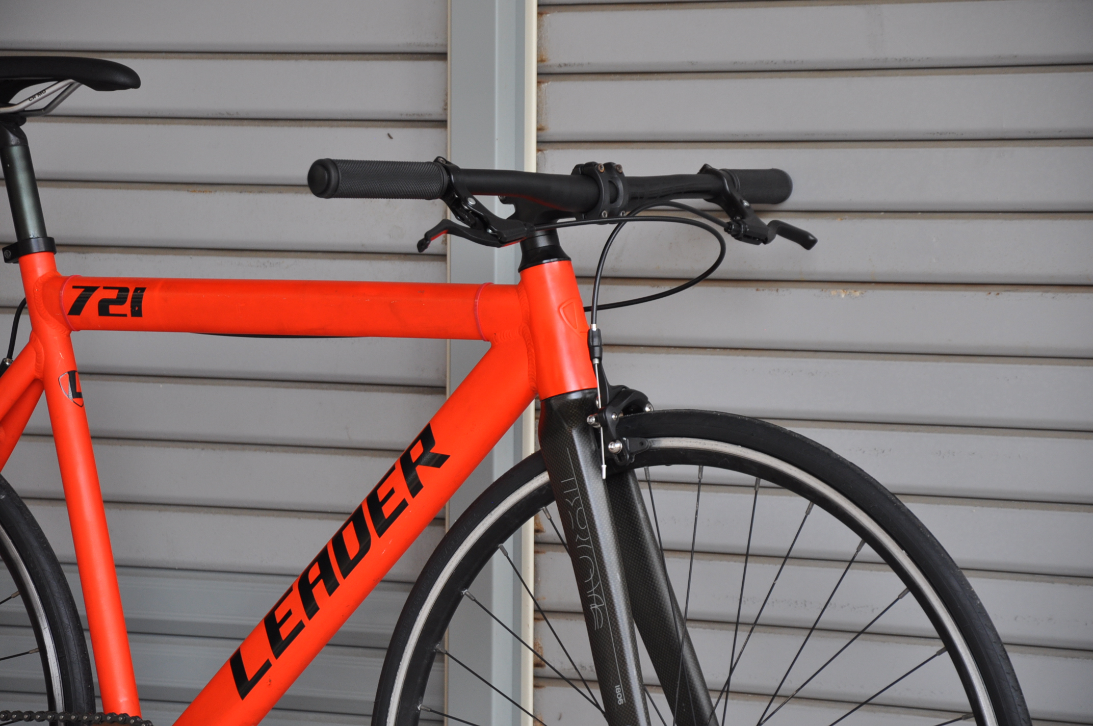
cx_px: 546
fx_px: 4776
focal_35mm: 158
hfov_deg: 13.1
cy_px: 363
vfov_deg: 8.7
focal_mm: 105
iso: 400
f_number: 5.6
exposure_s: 1/100
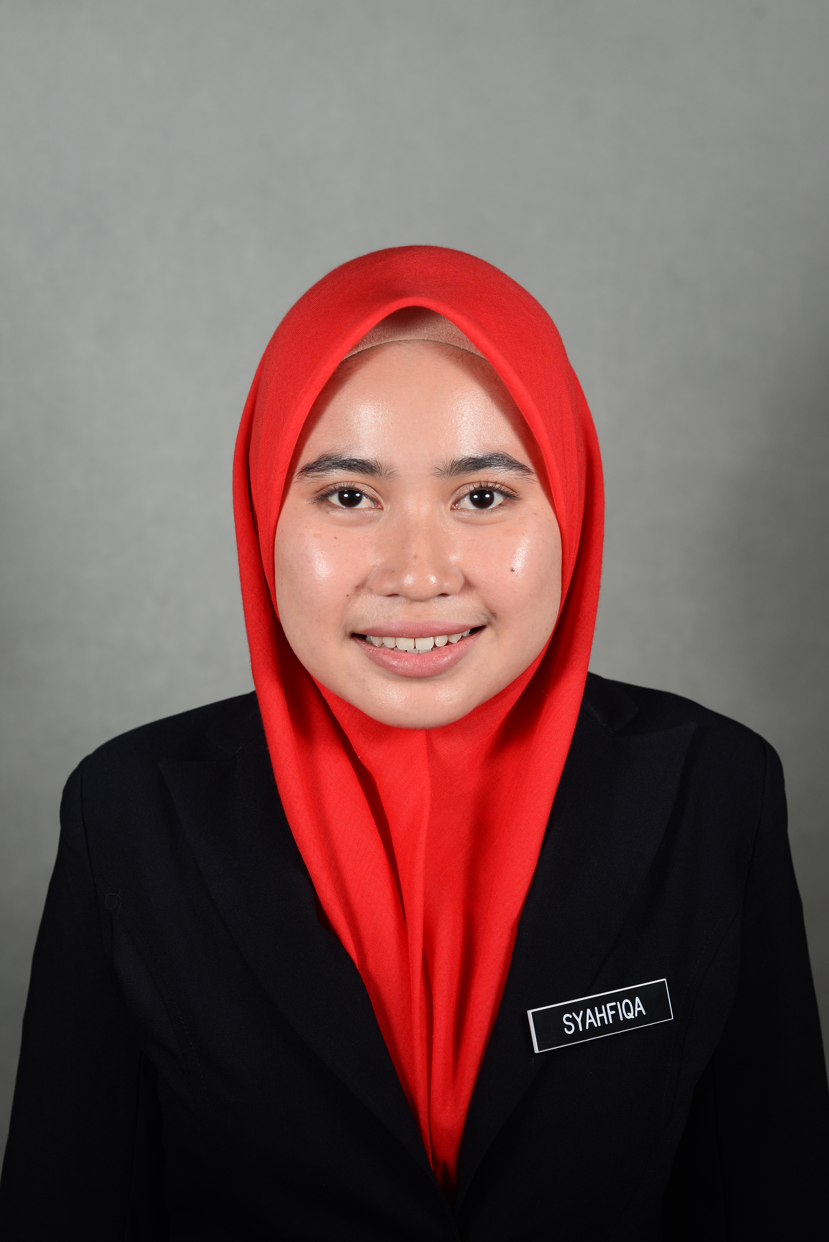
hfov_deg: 27.0
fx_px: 1725
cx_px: 414
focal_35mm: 50
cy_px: 621
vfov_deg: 39.6
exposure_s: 1/200
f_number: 6.3
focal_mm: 50
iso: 320
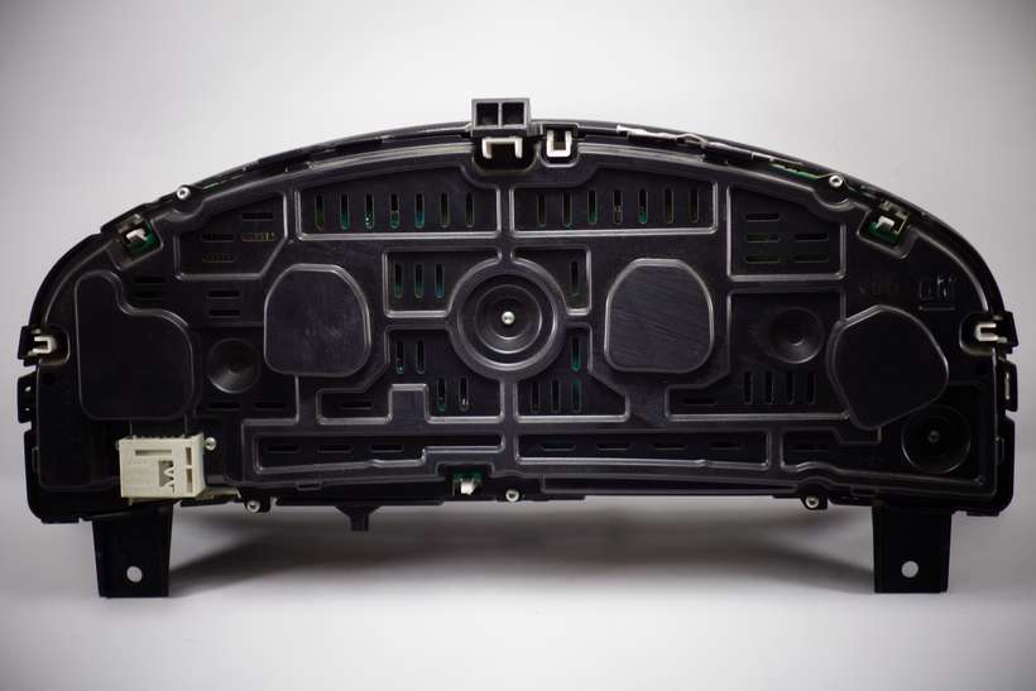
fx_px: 1698
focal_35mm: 59
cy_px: 346
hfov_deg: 33.9
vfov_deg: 23.0
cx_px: 518
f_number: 3.5
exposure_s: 1/60
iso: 160
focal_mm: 21.77
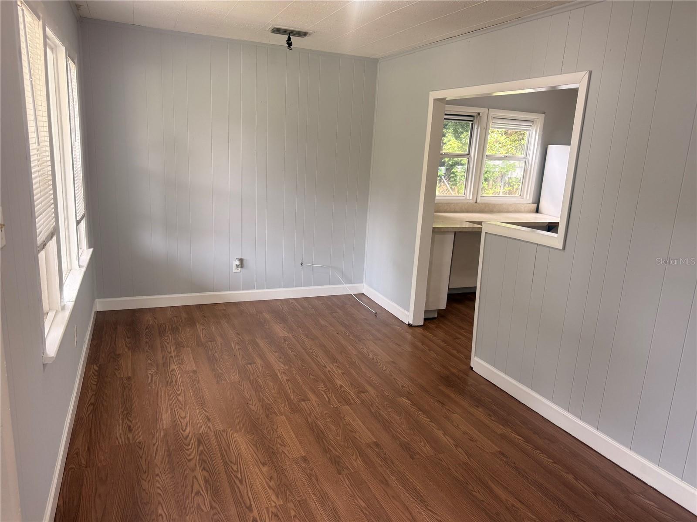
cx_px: 348
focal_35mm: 24
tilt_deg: -13.0
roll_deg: -2.7
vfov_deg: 56.8
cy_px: 261
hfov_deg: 71.6
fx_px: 483
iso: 160
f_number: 1.78
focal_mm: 6.76
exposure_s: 1/120
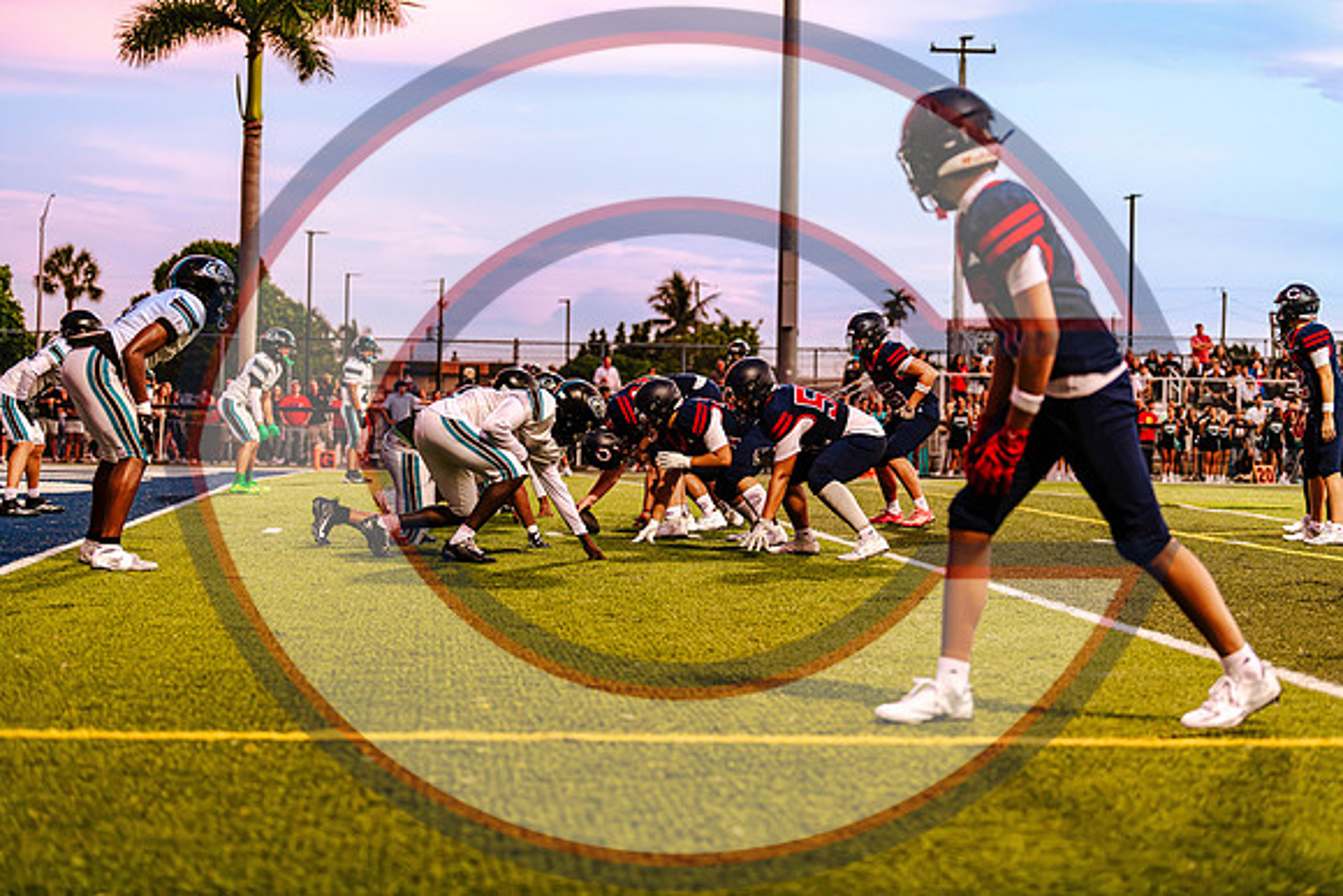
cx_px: 672
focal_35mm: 75
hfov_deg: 27.0
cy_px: 448
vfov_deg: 18.2
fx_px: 2798
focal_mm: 75
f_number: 2.8
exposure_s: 1/1000
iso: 4000
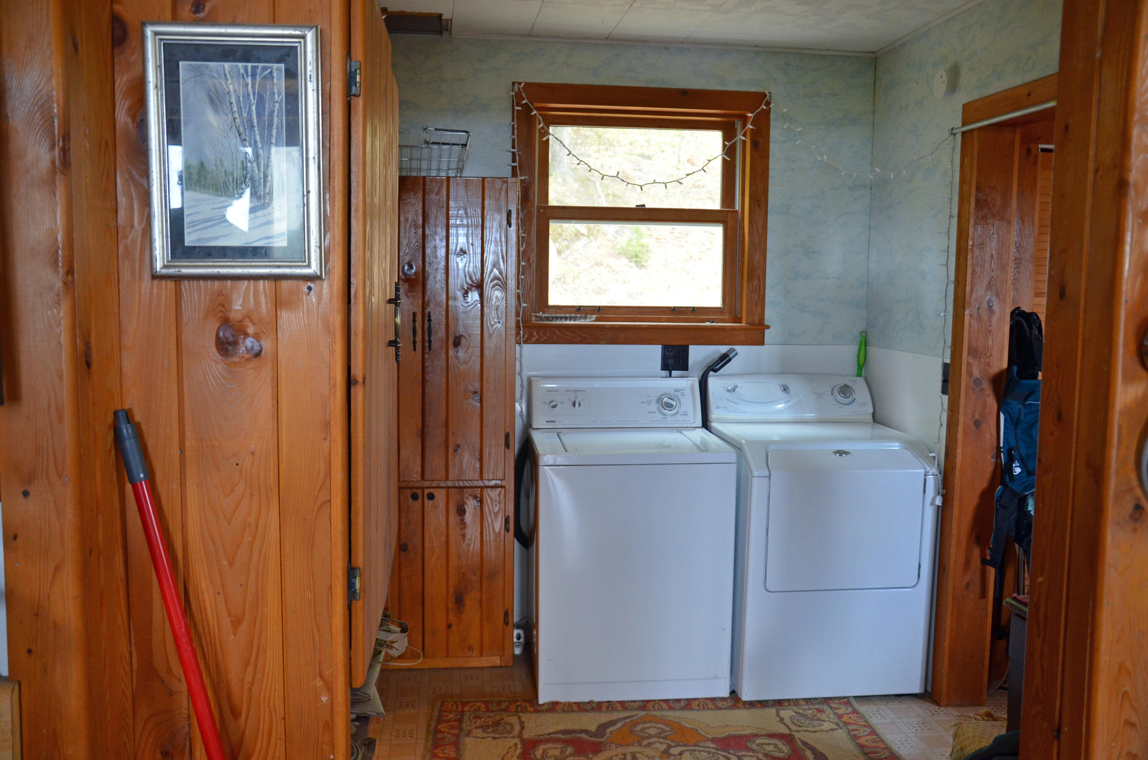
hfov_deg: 59.6
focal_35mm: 32
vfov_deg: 41.5
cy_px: 380
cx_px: 574
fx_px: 1002
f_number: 4
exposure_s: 1/60
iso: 800
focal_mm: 21
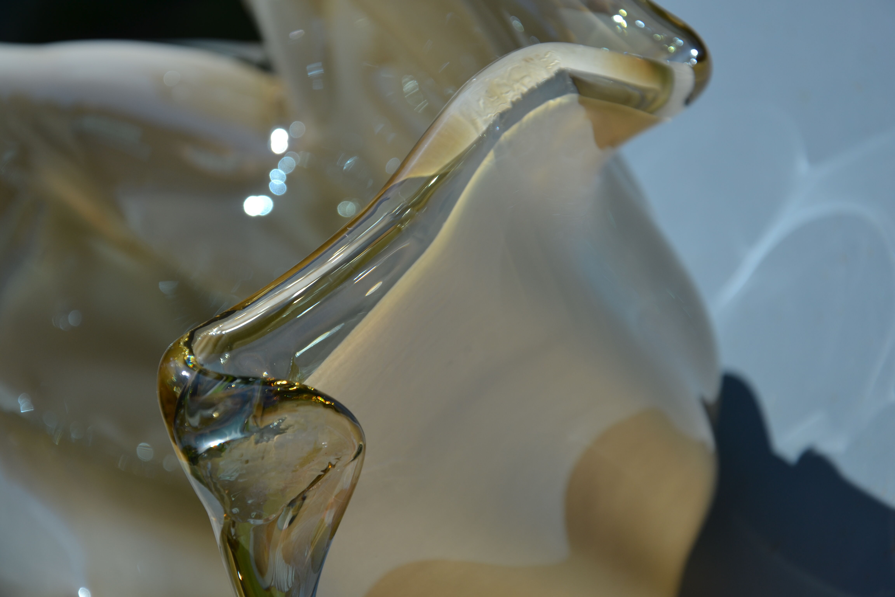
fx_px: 2610
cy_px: 298
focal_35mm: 105
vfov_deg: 13.0
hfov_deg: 19.5
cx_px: 448
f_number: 5.6
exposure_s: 1/500
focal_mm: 70
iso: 100
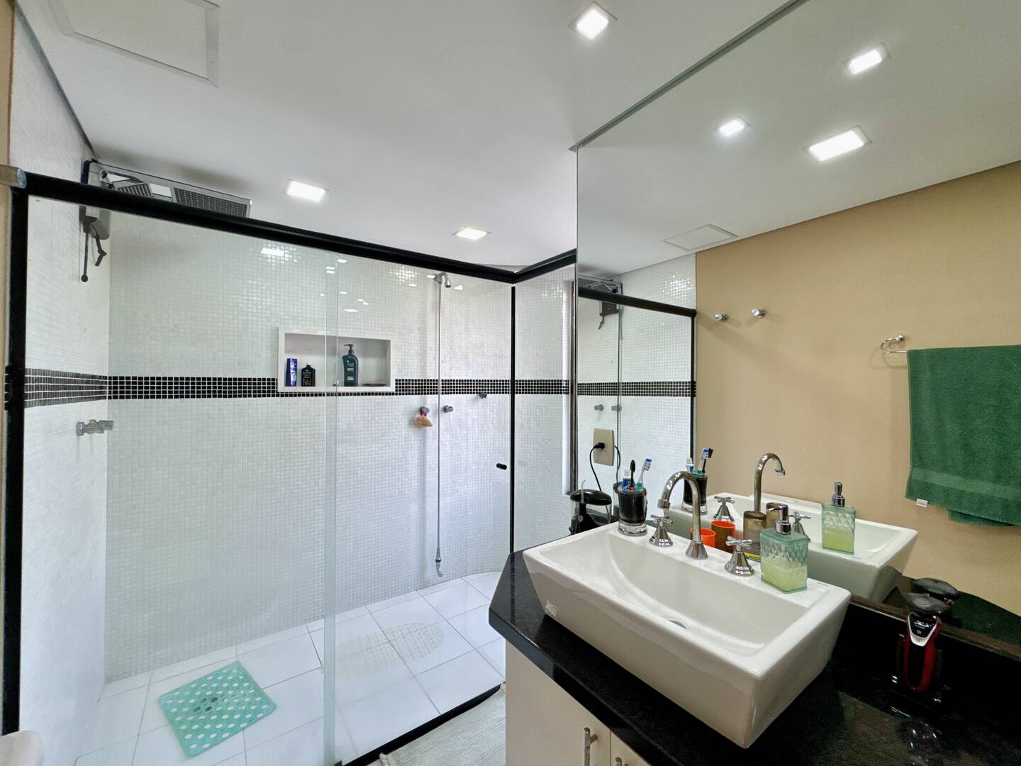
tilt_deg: -0.7
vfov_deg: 85.7
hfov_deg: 102.1
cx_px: 510
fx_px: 413
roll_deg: -1.3
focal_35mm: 14
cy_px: 383
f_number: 2.2
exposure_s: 1/120
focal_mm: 2.22
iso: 125
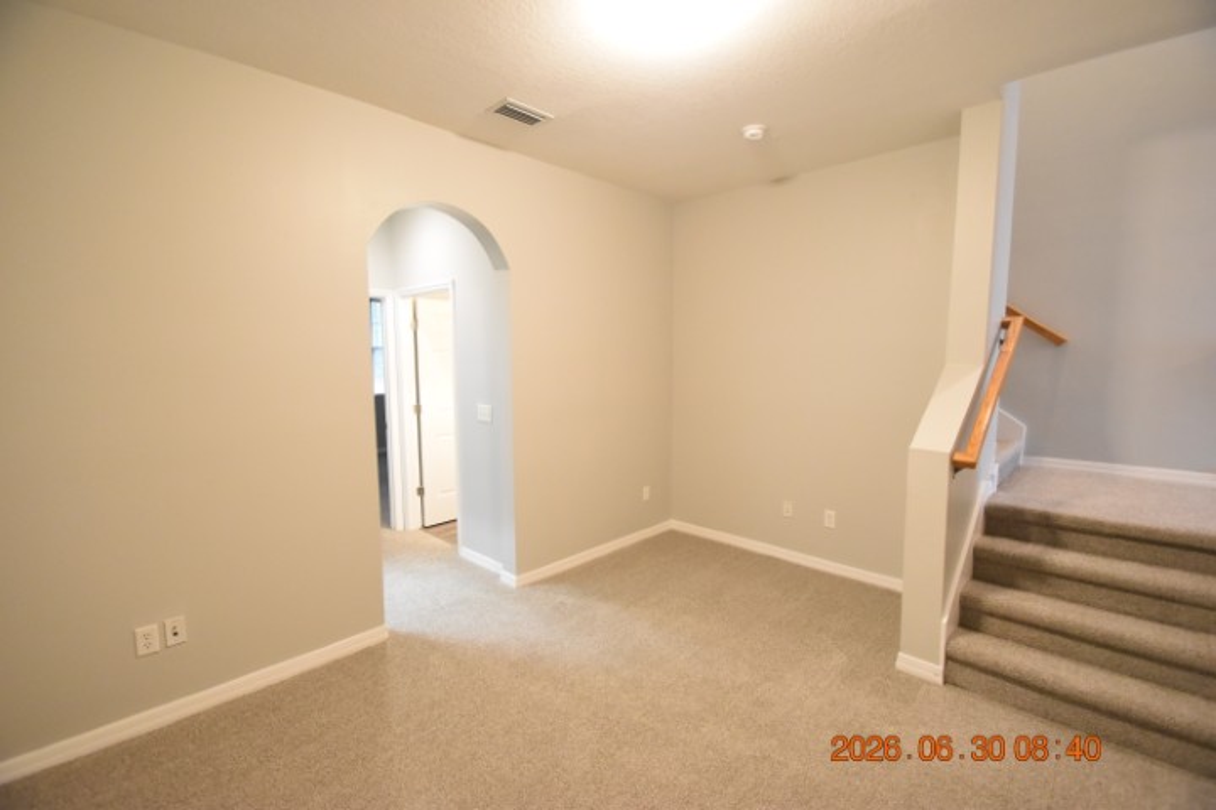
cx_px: 608
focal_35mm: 15
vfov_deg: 77.3
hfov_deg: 100.4
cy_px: 405
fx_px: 507
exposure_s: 1/60
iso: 3200
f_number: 3.5
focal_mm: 10
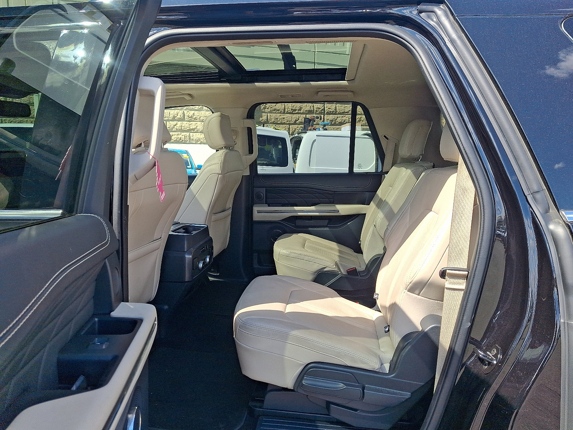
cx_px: 286
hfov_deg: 69.4
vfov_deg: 54.9
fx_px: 414
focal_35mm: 25
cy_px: 215
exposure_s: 1/417
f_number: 1.8
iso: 25
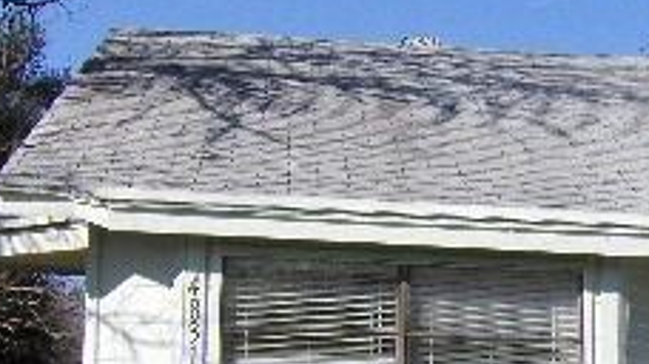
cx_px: 774
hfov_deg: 18.9
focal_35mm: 107
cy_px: 373
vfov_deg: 11.2
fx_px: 1840
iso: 100
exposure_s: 1/518
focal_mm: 7.5
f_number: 6.9
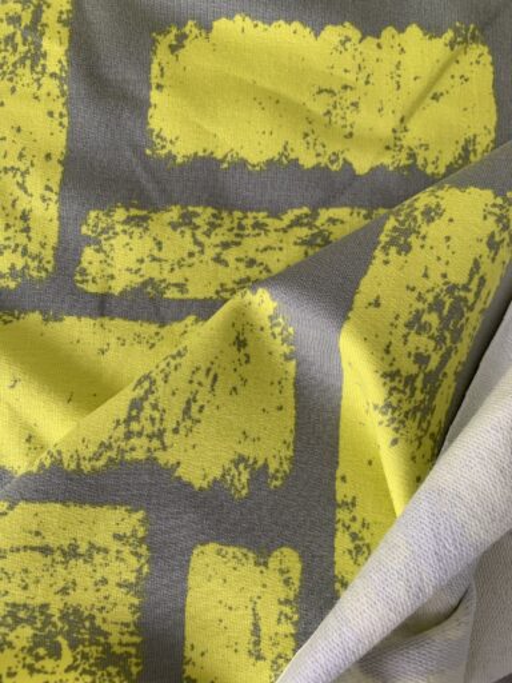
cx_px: 256
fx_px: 513
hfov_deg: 53.1
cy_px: 342
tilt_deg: -83.5
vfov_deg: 67.3
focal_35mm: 26
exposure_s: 1/60
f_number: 1.8
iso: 160
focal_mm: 4.25
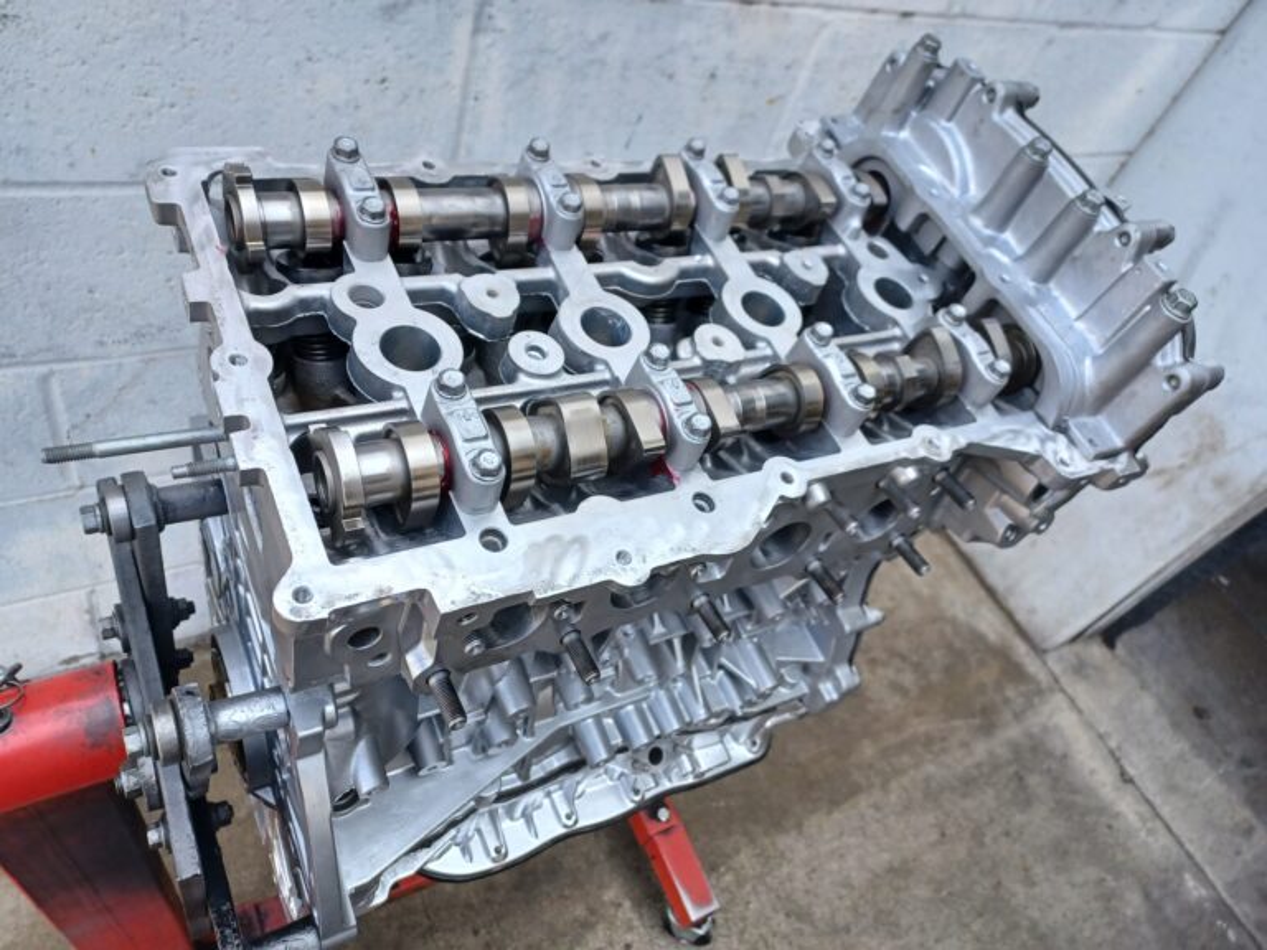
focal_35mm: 25
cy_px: 475
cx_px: 634
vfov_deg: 54.9
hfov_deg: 69.4
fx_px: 915
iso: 32
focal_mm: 4.6
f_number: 1.8
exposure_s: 1/105
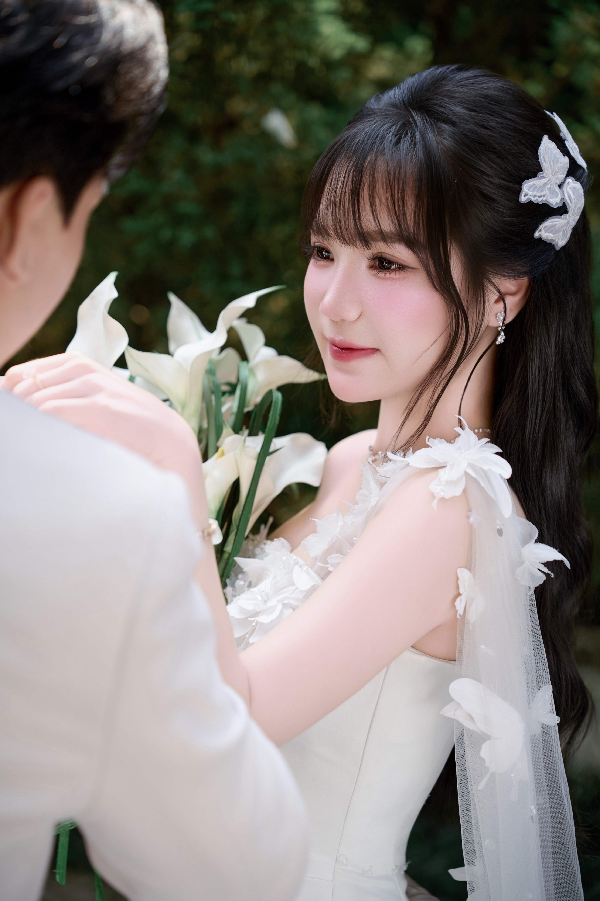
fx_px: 1852
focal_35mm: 74
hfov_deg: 18.4
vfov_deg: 27.4
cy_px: 450
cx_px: 300
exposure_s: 1/800
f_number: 3.2
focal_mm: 74
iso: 200
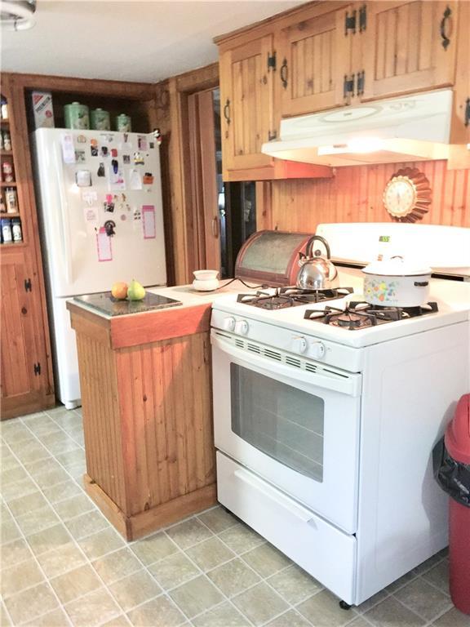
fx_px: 525
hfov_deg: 48.2
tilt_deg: -12.3
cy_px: 314
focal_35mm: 29
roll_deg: +0.7
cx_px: 235
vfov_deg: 61.7
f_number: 2.2
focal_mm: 4.15
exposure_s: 1/15
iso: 250
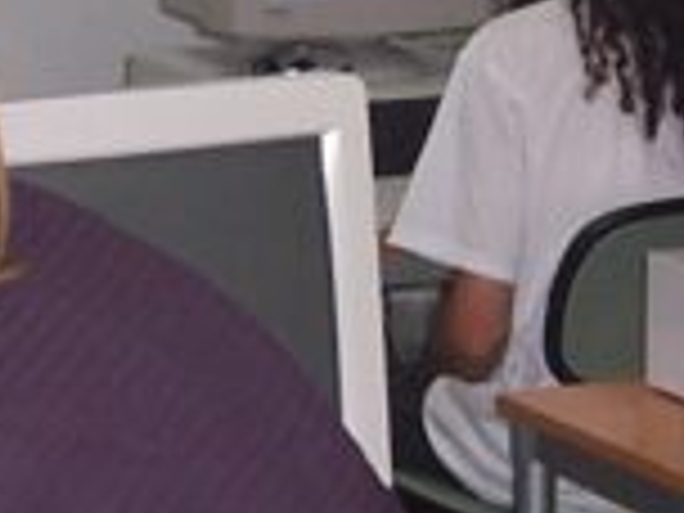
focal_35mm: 209
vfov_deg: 7.1
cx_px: 328
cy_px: 63
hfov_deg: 9.5
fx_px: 4130
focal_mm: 5.5
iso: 80
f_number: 2.8
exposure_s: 1/60
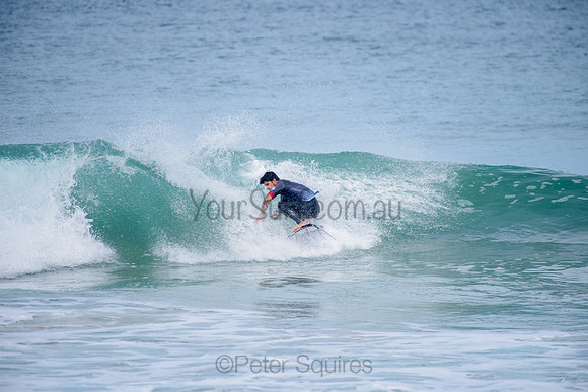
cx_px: 294
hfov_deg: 4.1
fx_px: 8168
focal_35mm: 500
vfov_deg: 2.8
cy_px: 196
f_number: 5.6
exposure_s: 1/2000
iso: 250
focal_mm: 500
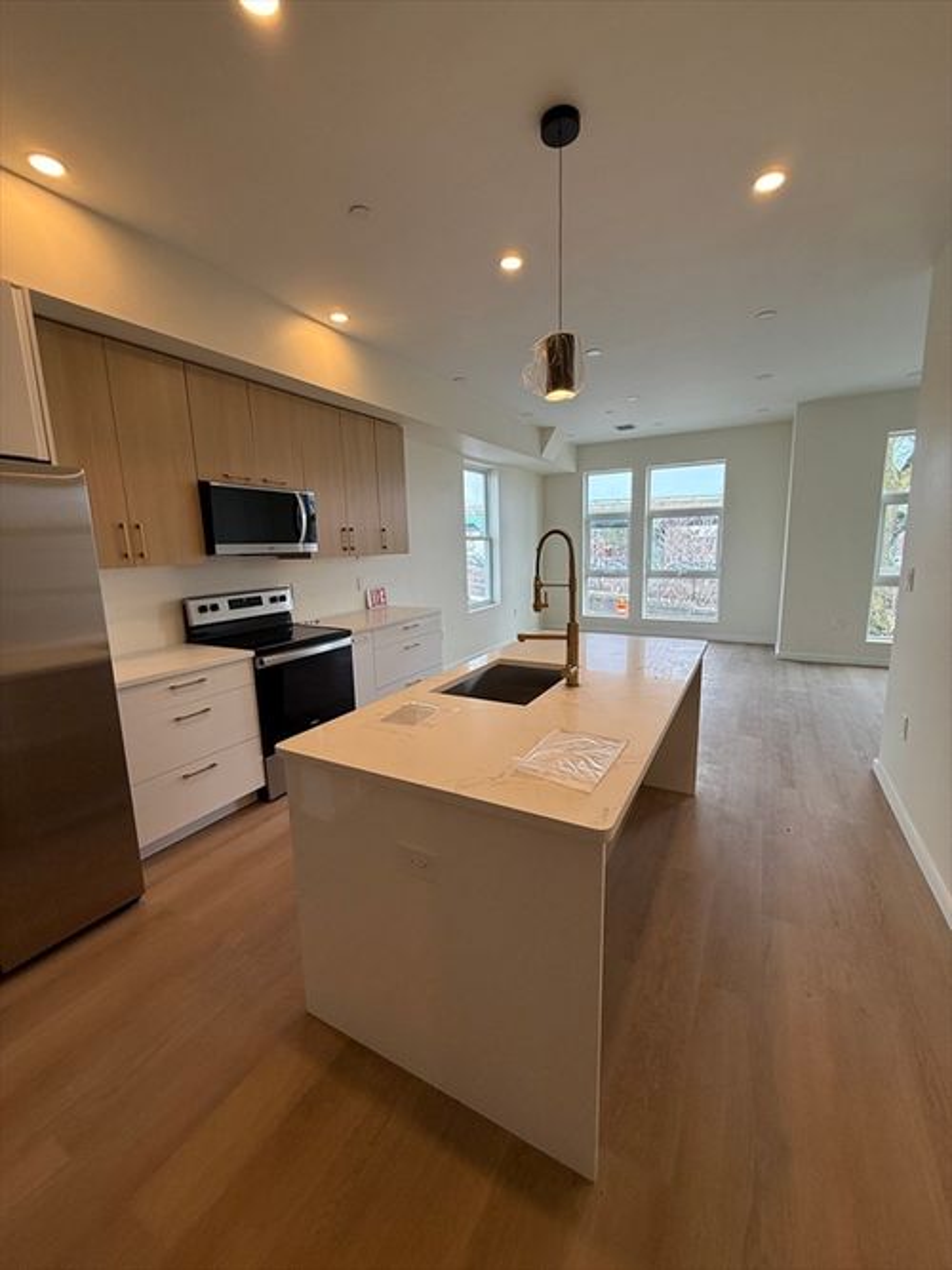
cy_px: 635
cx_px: 476
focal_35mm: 14
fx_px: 514
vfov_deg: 102.1
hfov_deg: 85.7
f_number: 2.2
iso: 64
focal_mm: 2.22
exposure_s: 1/150
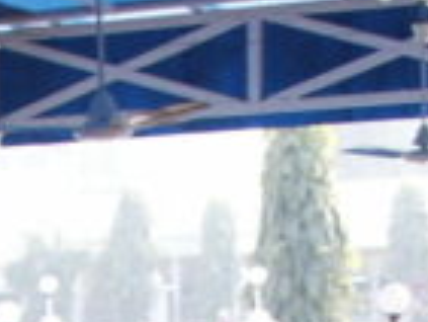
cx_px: -231
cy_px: 851
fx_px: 2351
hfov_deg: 10.0
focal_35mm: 190
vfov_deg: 7.2
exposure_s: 1/45
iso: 64
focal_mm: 7.18
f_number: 3
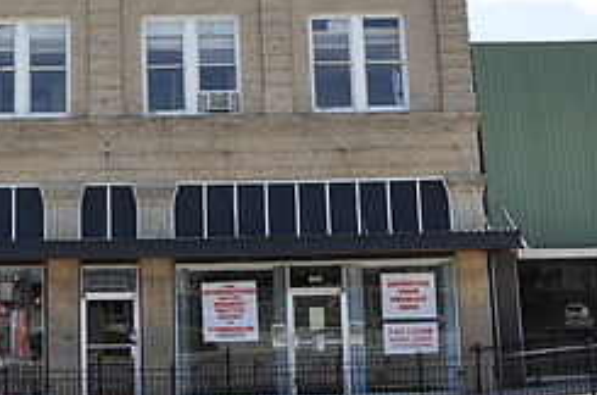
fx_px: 1059
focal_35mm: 64
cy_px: 74
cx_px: 102
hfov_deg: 30.6
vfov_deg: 20.9
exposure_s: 1/250
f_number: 8
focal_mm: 18
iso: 200
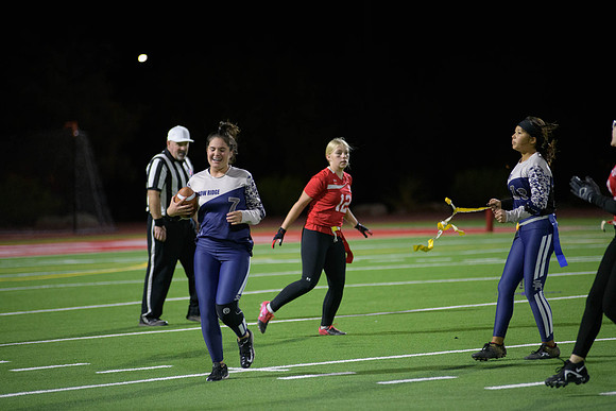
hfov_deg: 10.3
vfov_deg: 6.9
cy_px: 206
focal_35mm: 200
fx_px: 3423
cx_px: 308
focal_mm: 200
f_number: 2.8
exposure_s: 1/640
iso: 3600
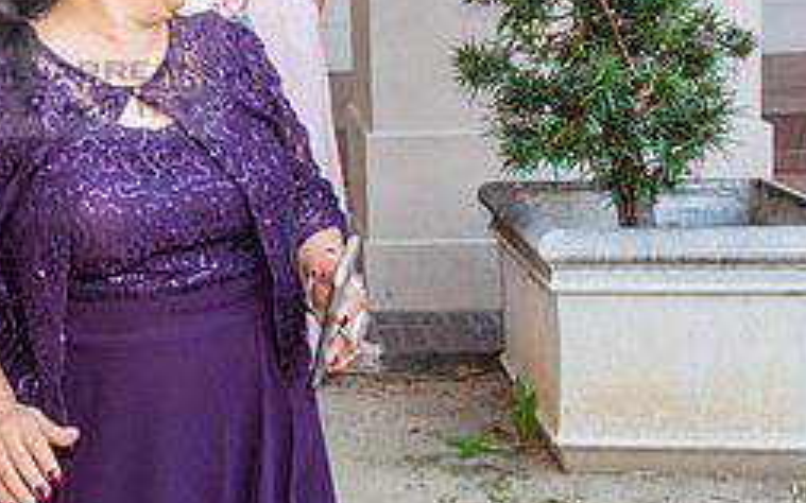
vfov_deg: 22.6
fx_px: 1230
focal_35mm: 56
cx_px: -45
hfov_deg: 32.6
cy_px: 62
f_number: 4.5
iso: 640
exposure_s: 1/200
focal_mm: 24
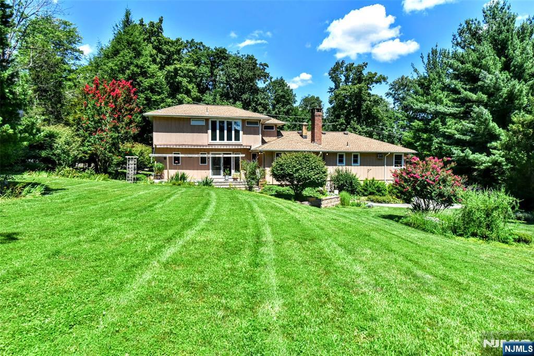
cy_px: 178
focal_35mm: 24
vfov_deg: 53.1
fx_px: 356
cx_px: 267
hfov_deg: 73.7
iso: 2500
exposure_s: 1/4000
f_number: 9
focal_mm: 24
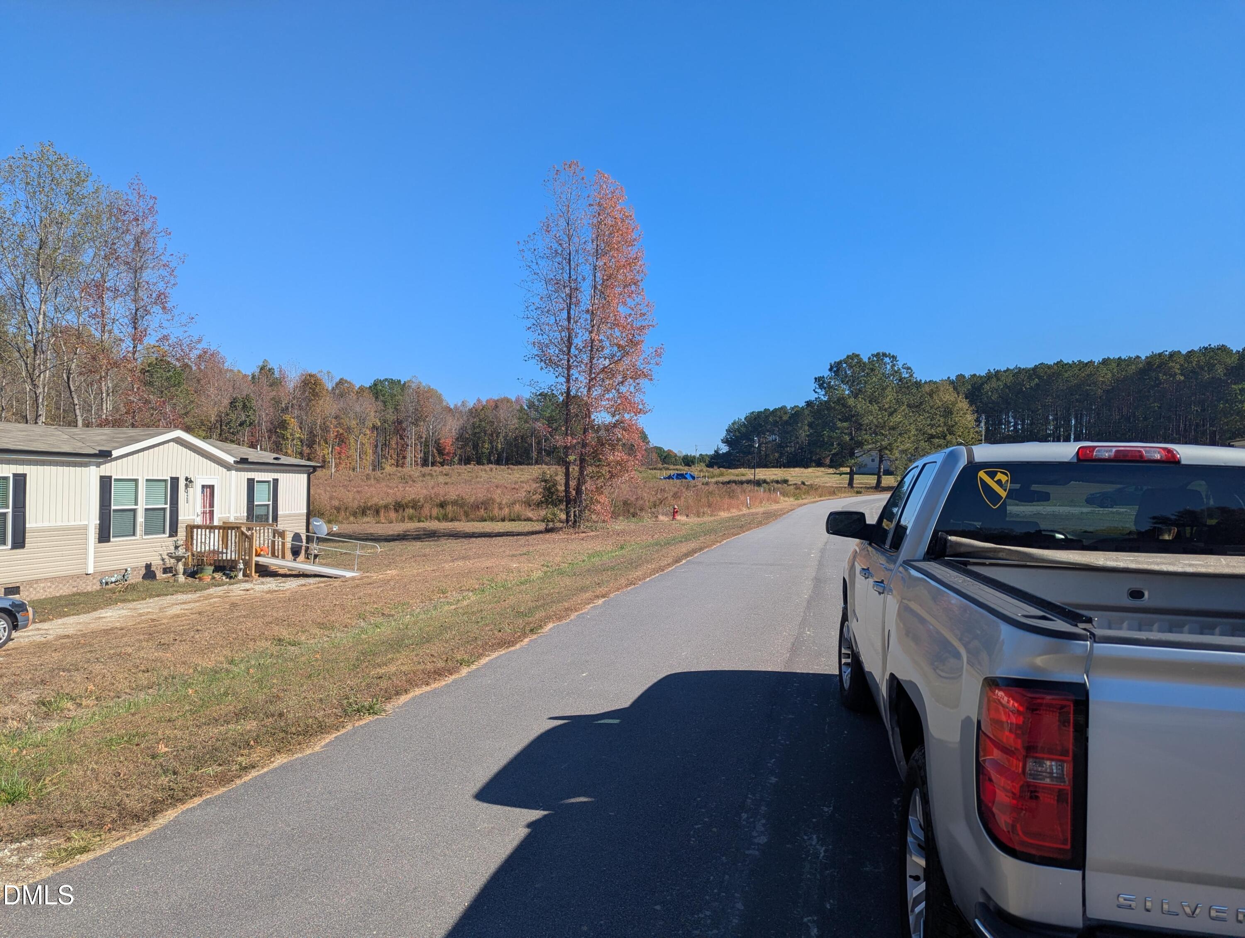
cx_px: 622
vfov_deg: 56.9
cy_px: 469
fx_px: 864
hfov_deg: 71.5
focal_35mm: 24
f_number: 1.85
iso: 46
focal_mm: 6.81
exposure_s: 1/2179
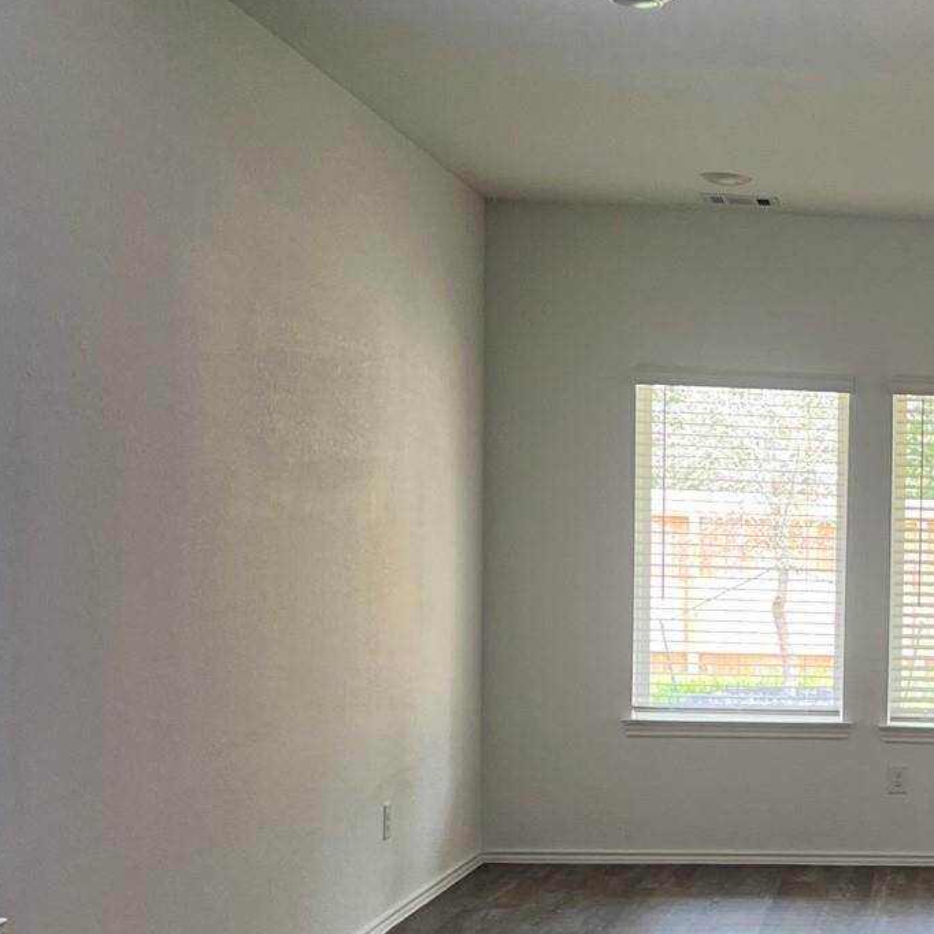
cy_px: 672
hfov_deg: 23.0
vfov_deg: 24.8
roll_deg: -1.6
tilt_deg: -3.3
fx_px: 2106
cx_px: 1111
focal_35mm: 69
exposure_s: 1/105
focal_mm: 5.7
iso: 125
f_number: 1.5
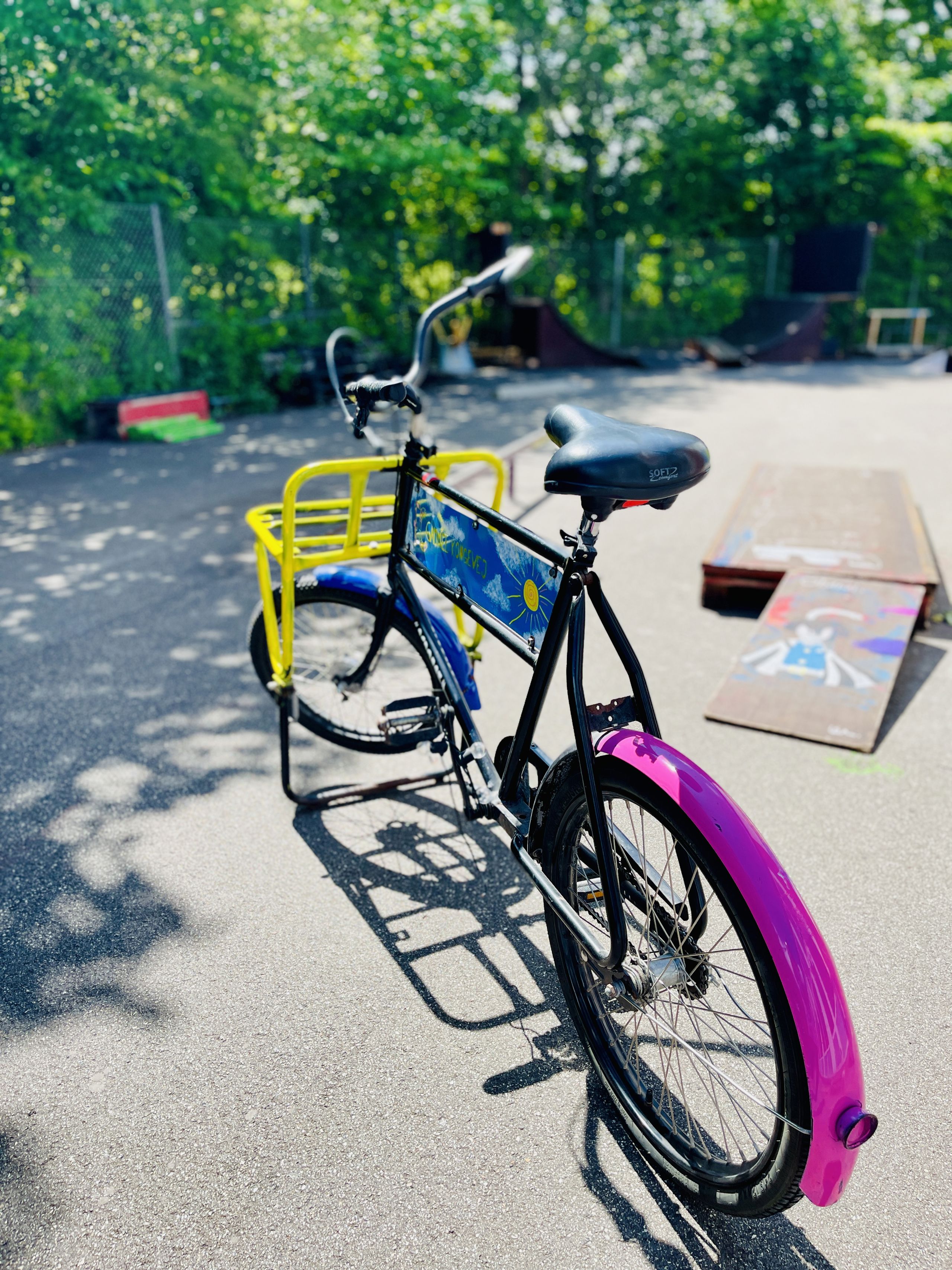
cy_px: 635
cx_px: 476
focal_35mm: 26
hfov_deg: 53.1
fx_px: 954
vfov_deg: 67.3
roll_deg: -0.1
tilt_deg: -20.9
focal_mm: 5.1
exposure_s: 1/2165
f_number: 1.6
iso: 50
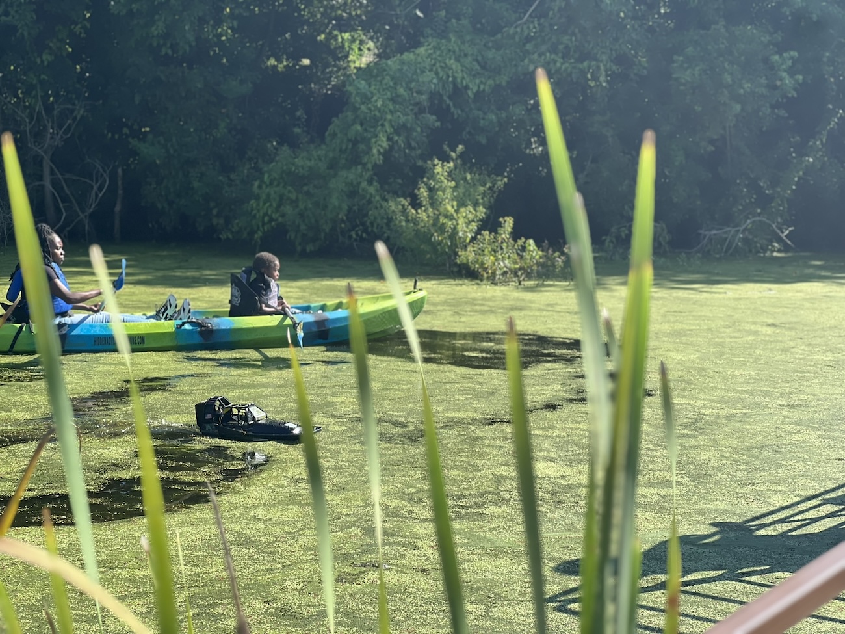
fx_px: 1880
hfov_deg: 25.3
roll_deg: -0.4
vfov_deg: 19.1
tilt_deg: -5.5
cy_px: 317
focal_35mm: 77
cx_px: 422
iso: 32
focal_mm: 9
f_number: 2.8
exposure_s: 1/388
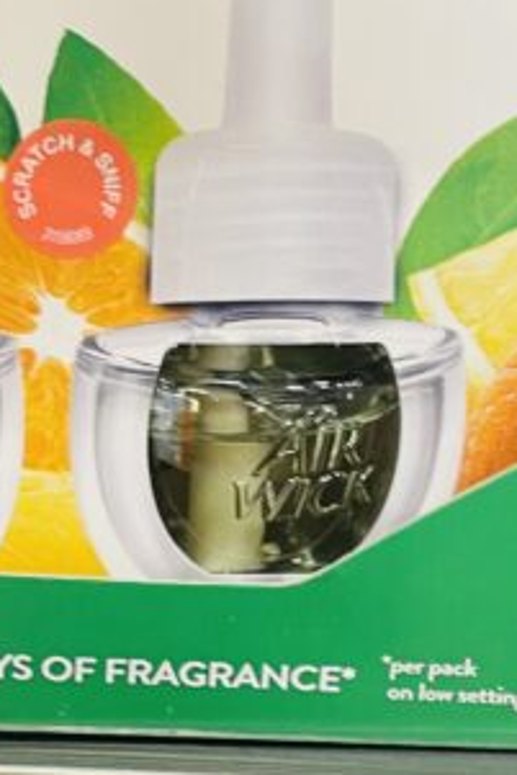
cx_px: 13
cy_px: 492
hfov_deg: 14.7
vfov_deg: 22.1
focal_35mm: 92
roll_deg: +0.5
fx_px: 1979
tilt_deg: -26.0
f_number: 1.6
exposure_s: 1/43
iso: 125
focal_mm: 4.2
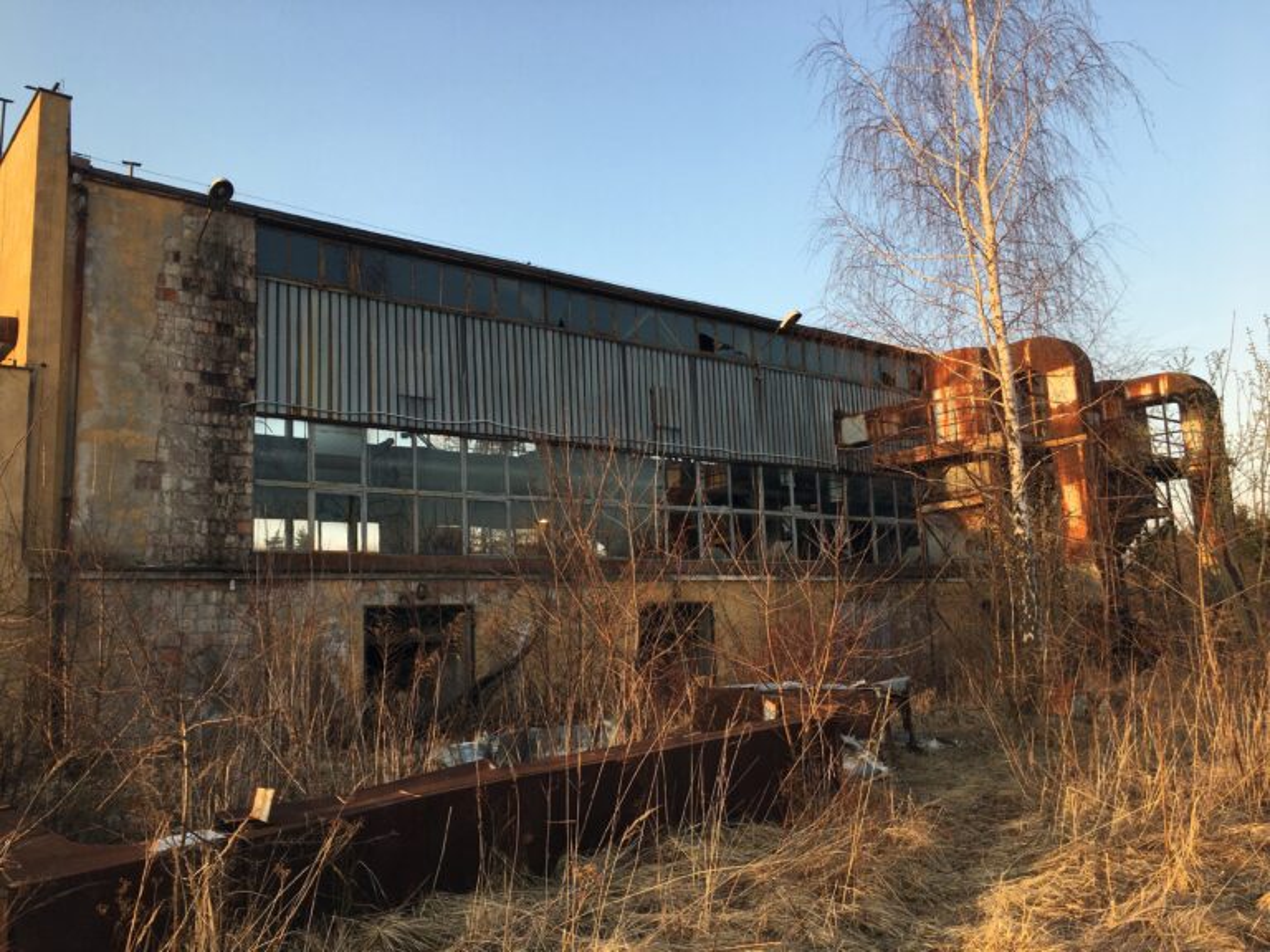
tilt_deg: +9.5
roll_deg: +2.3
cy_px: 476
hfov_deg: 61.7
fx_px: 1064
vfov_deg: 48.2
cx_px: 635
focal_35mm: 29
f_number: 2.2
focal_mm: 4.15
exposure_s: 1/398
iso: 25
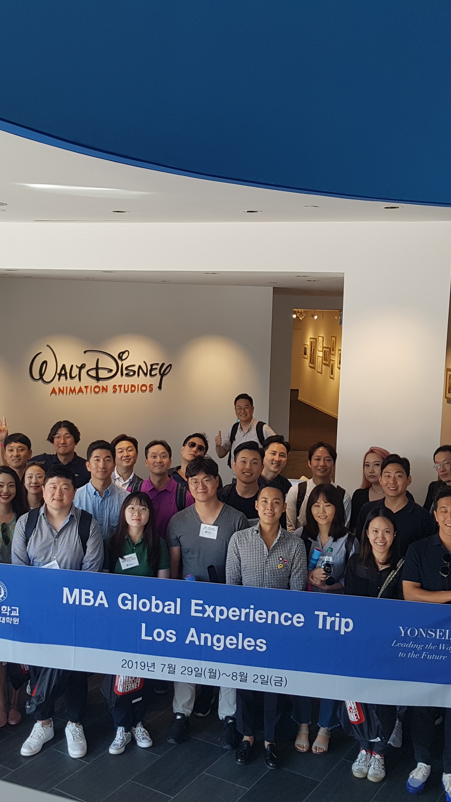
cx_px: 203
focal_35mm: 38
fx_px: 808
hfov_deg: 31.2
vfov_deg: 52.8
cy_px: 401
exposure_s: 1/120
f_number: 1.7
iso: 50
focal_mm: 4.2
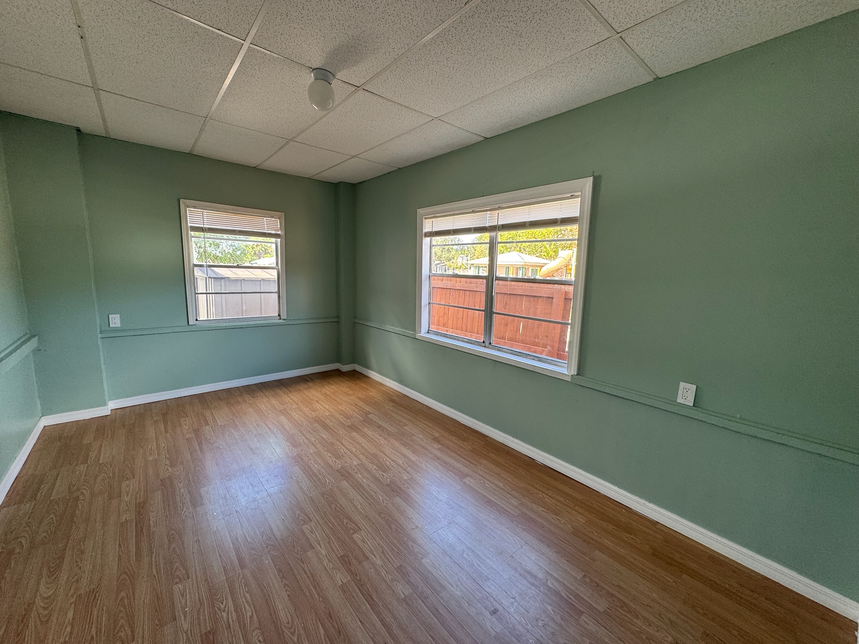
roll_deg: -2.0
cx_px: 430
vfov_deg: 85.7
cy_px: 322
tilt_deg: -8.5
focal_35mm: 14
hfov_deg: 102.1
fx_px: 347
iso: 80
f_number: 2.2
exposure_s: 1/99
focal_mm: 2.22
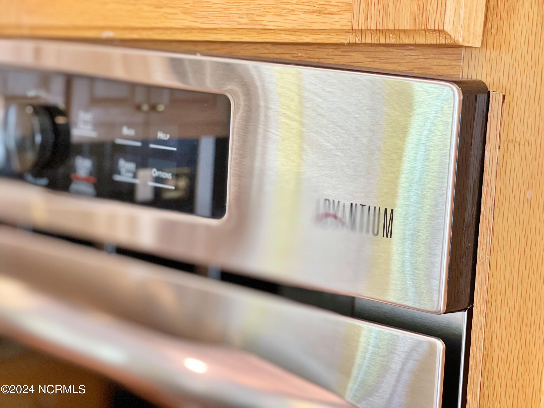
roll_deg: -3.5
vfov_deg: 22.9
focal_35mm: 64
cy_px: 204
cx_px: 272
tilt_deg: -7.4
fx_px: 1006
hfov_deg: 30.3
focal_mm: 7.5
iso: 125
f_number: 2.2
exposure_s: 1/40
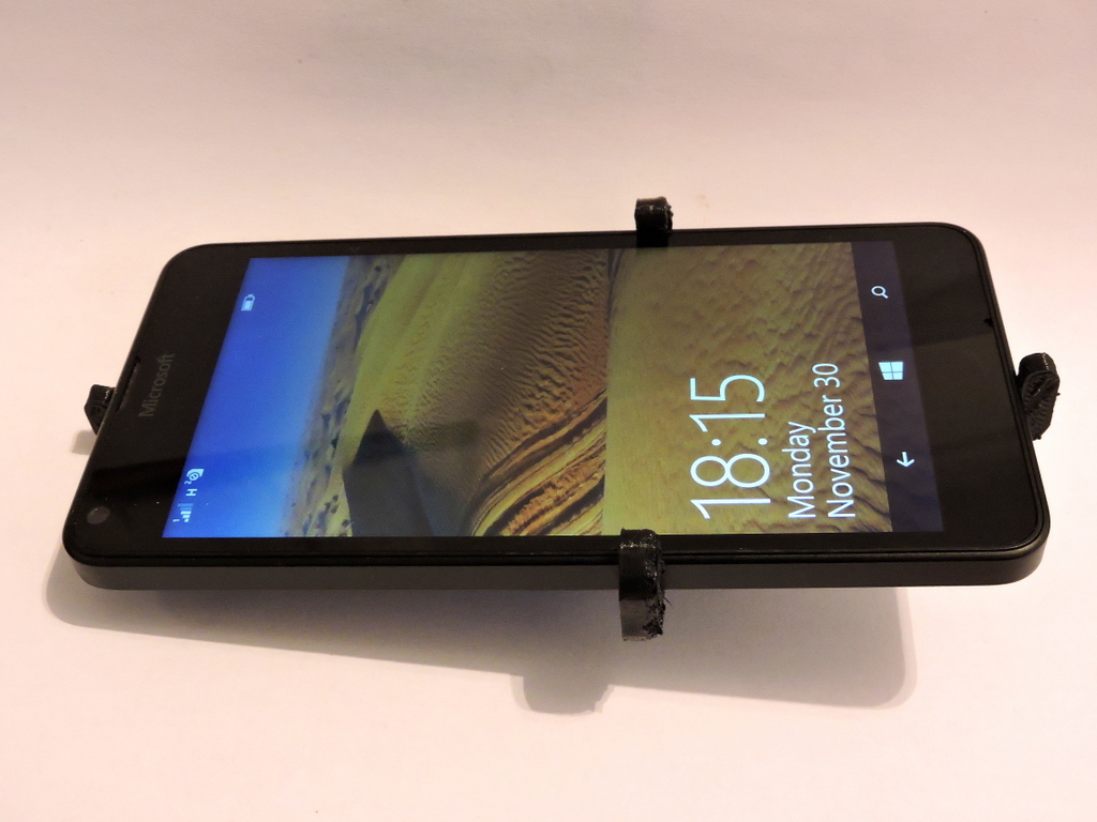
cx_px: 548
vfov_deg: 32.2
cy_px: 411
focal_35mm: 45
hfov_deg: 42.1
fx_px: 1426
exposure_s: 1/6
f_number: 4
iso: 800
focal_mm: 8.1
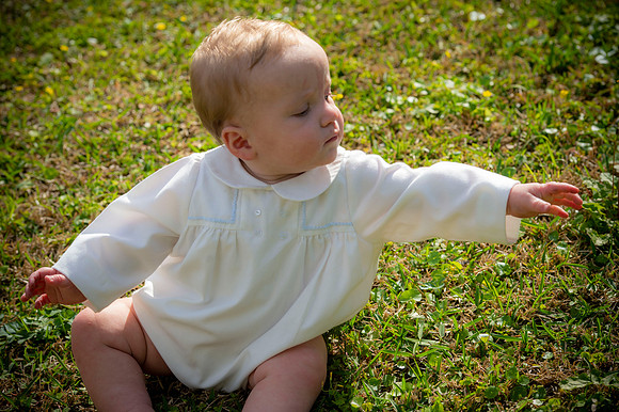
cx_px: 310
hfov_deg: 18.6
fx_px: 1890
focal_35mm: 110
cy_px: 206
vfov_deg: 12.4
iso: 50
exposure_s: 1/250
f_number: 6.3
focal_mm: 110
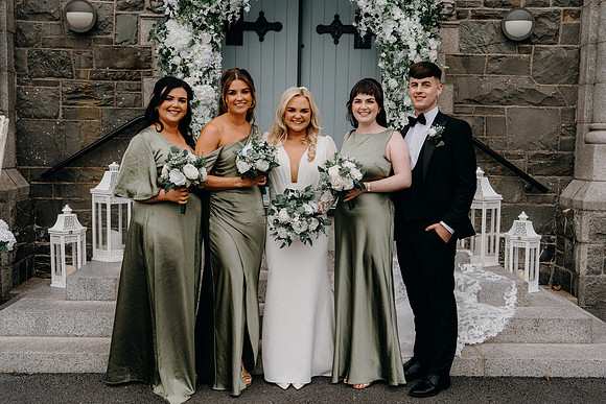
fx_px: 690
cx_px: 303
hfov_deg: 47.4
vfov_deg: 32.6
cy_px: 202
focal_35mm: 41
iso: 400
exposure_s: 1/200
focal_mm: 41
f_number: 7.1
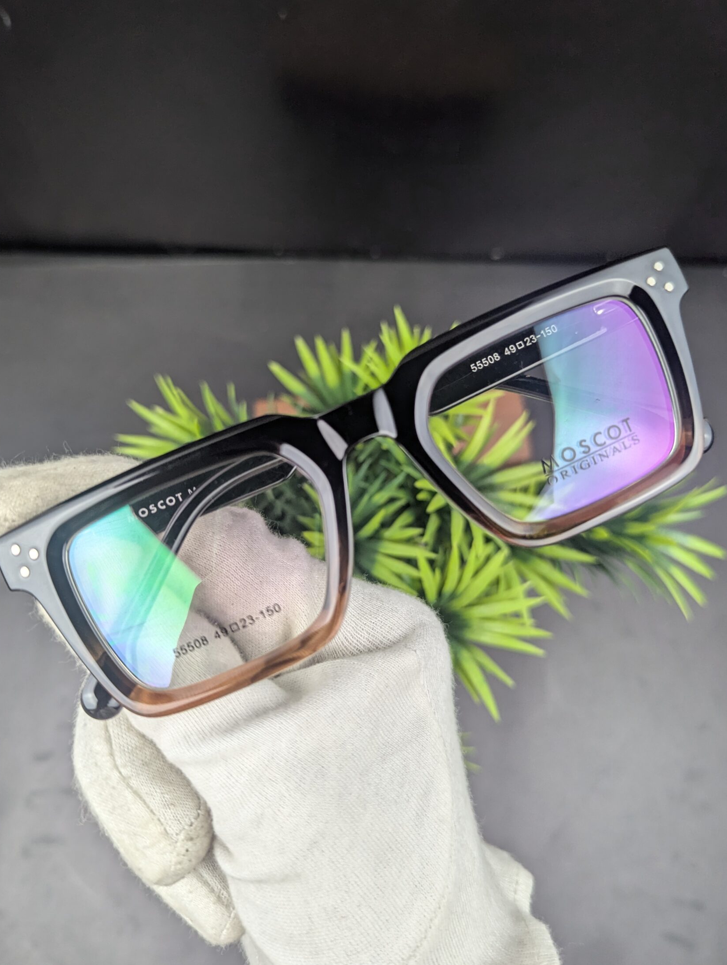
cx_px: 362
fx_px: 782
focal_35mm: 28
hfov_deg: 49.9
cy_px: 450
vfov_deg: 63.3
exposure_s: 1/100
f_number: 1.85
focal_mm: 6.81
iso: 85
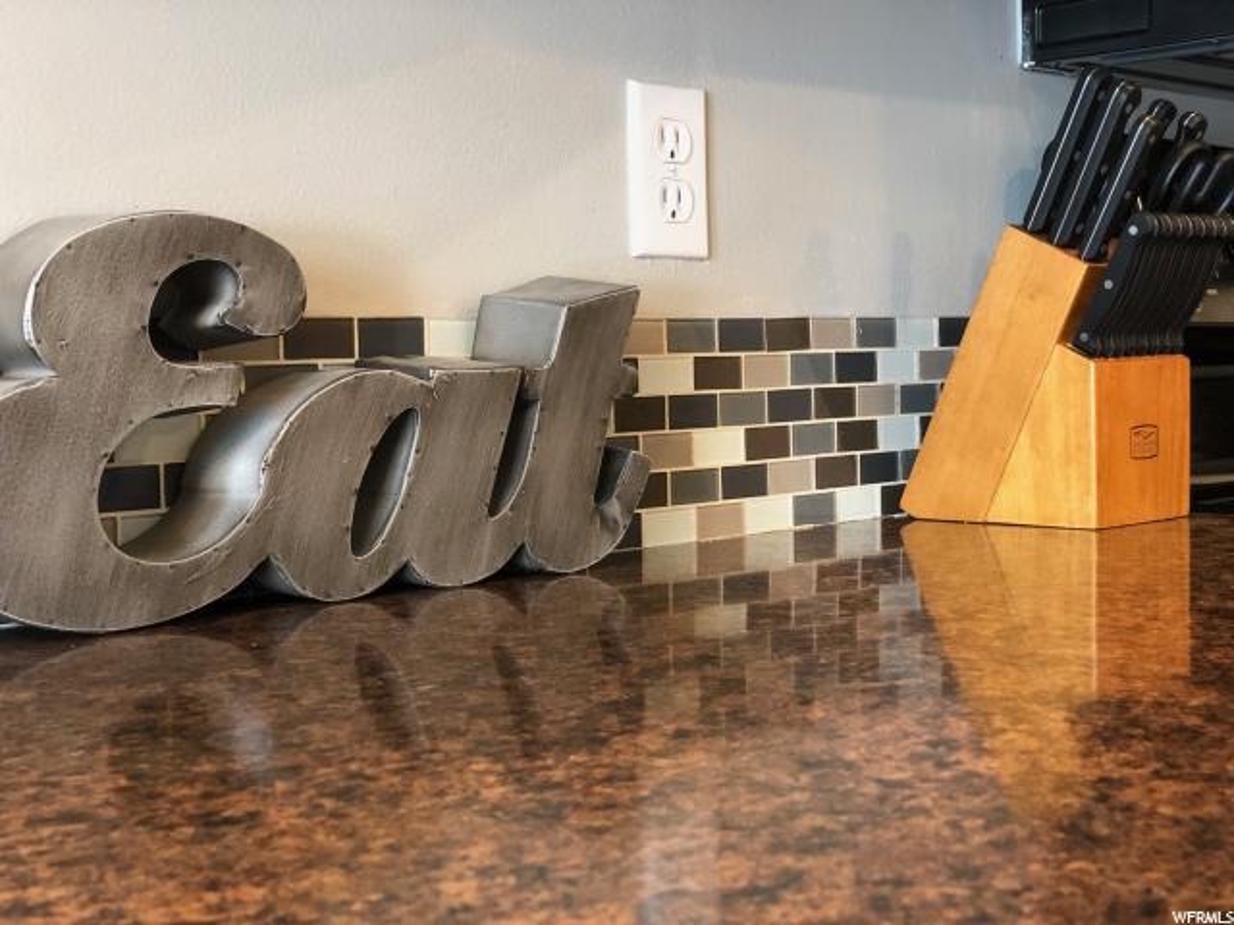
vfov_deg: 28.0
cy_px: 462
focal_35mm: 52
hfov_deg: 36.8
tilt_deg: -3.0
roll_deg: +1.9
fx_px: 1854
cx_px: 617
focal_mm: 6
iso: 160
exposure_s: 1/24
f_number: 2.4
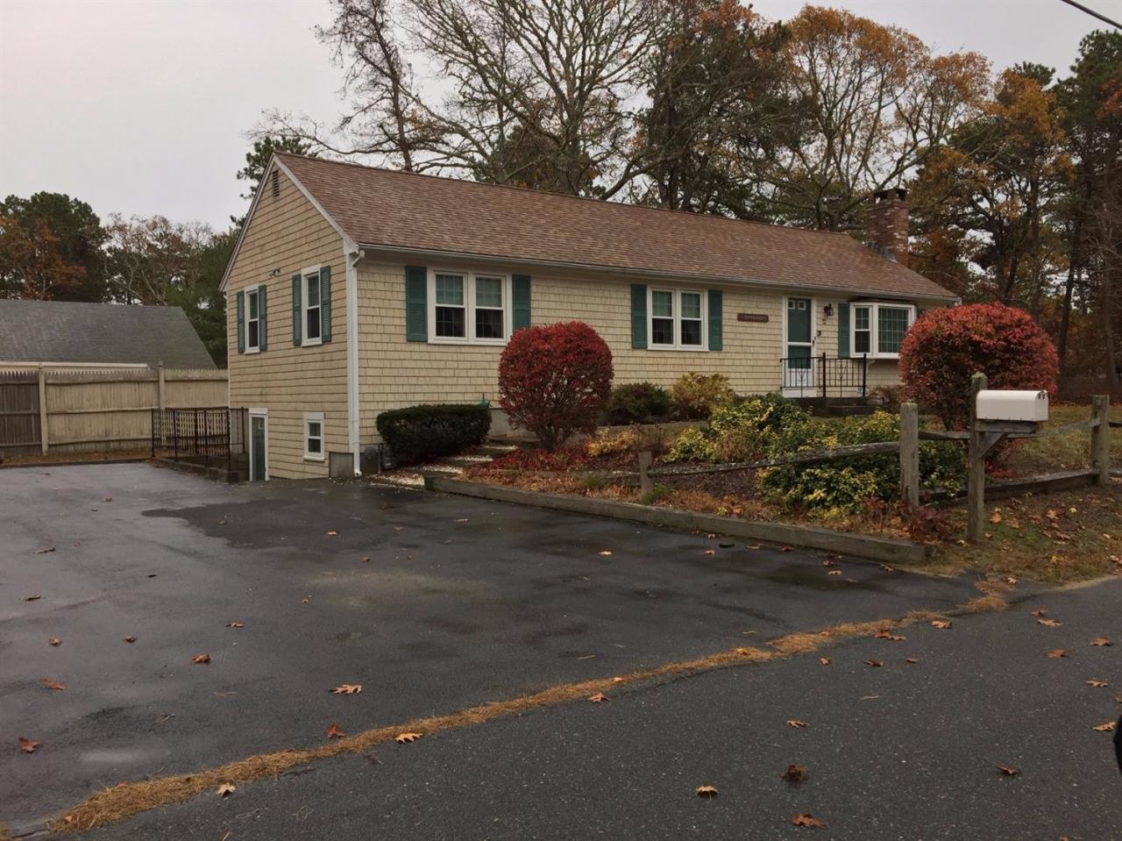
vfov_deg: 48.2
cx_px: 561
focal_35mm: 29
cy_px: 420
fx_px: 940
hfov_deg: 61.7
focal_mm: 4.15
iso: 50
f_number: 2.2
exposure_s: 1/120
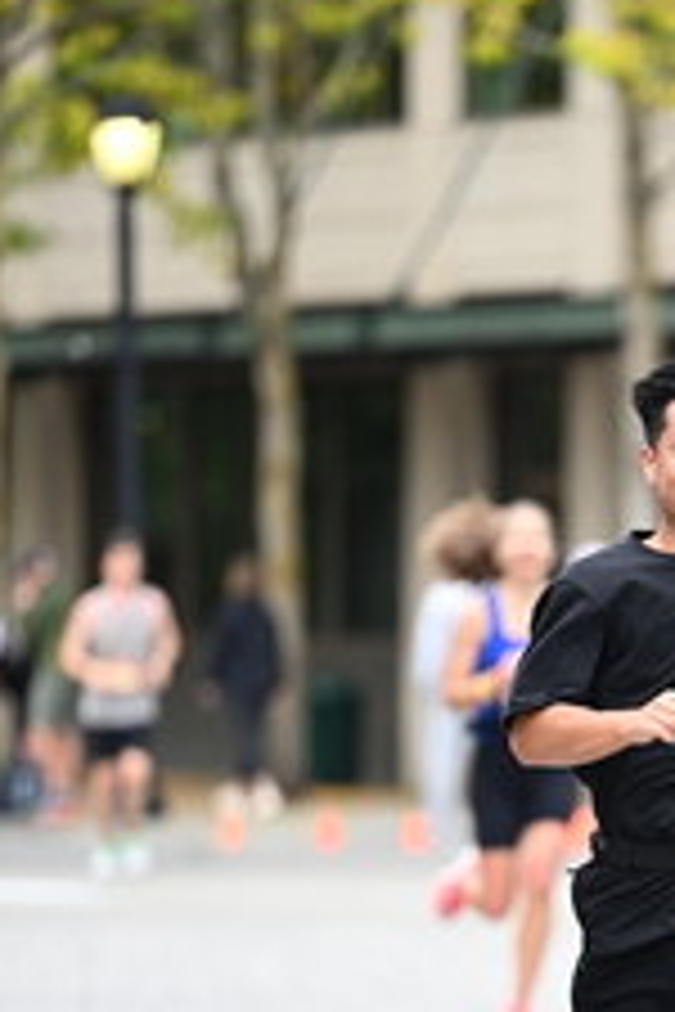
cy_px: 810
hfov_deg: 3.2
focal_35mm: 427
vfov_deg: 4.8
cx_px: 781
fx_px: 12008
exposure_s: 1/1600
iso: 800
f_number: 2.8
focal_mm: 175
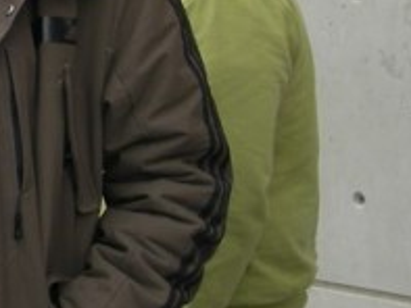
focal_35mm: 171
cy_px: -134
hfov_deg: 11.0
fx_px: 2032
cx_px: -232
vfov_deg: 8.5
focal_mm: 10.6
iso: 50
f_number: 5.4
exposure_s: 1/79.5
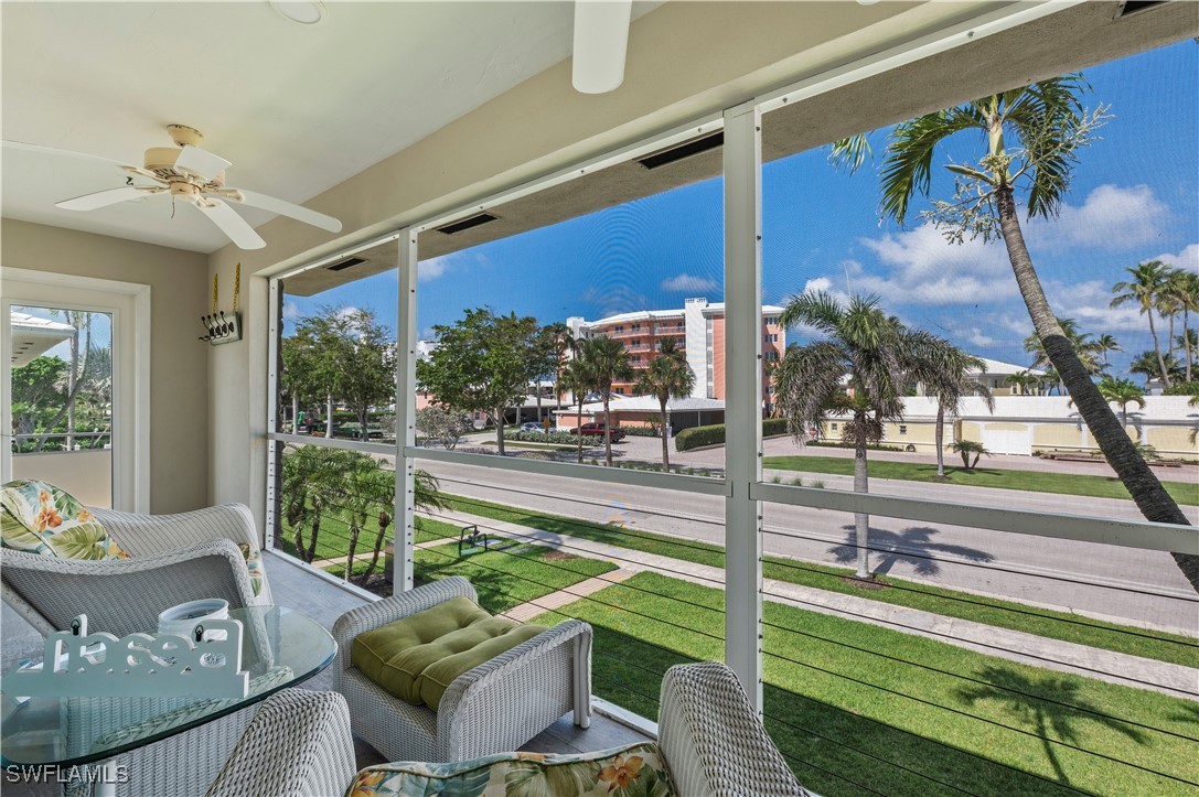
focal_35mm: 14
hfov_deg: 104.3
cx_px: 600
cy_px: 398
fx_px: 466
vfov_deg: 81.1
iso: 200
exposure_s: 1/15
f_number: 13
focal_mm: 14
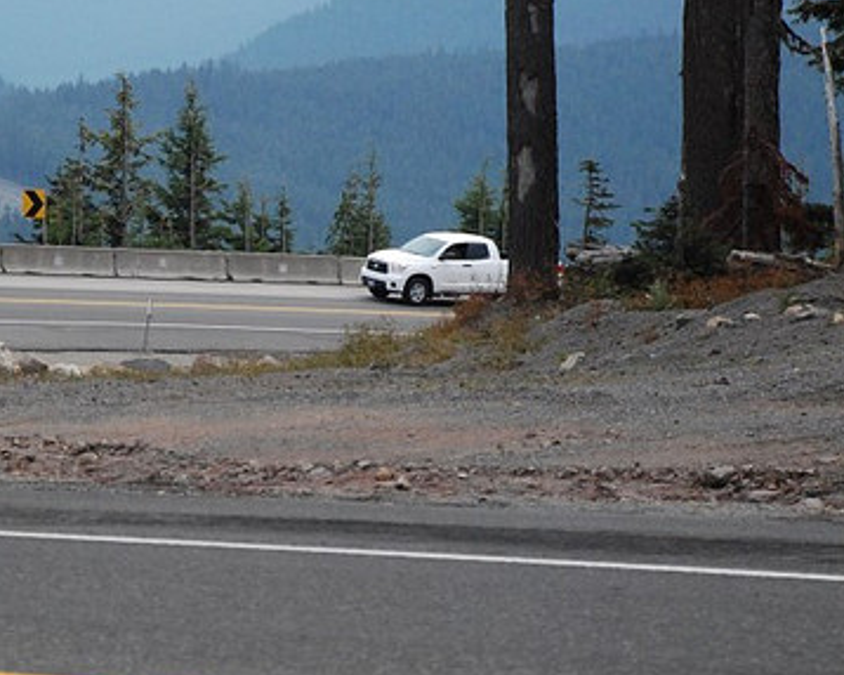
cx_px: 207
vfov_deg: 8.4
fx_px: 4569
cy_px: 384
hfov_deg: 10.5
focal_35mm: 183
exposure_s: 1/4000
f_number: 5.6
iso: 1600
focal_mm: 80
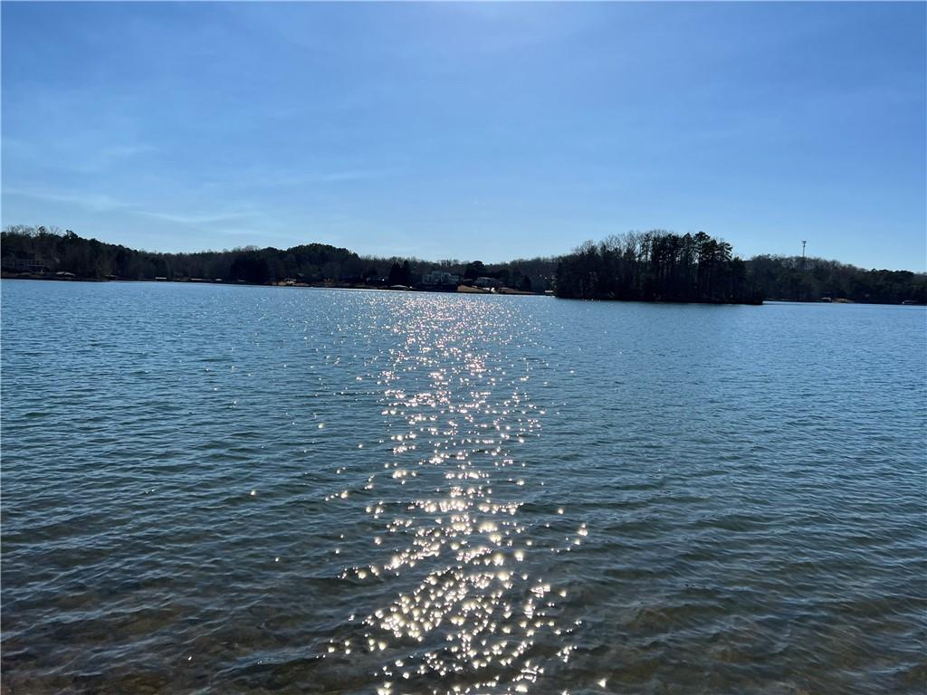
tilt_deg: -6.2
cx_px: 464
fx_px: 696
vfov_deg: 53.1
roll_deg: -1.1
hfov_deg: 67.3
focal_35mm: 26
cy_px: 348
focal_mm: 5.7
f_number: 1.5
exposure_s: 1/9434
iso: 50
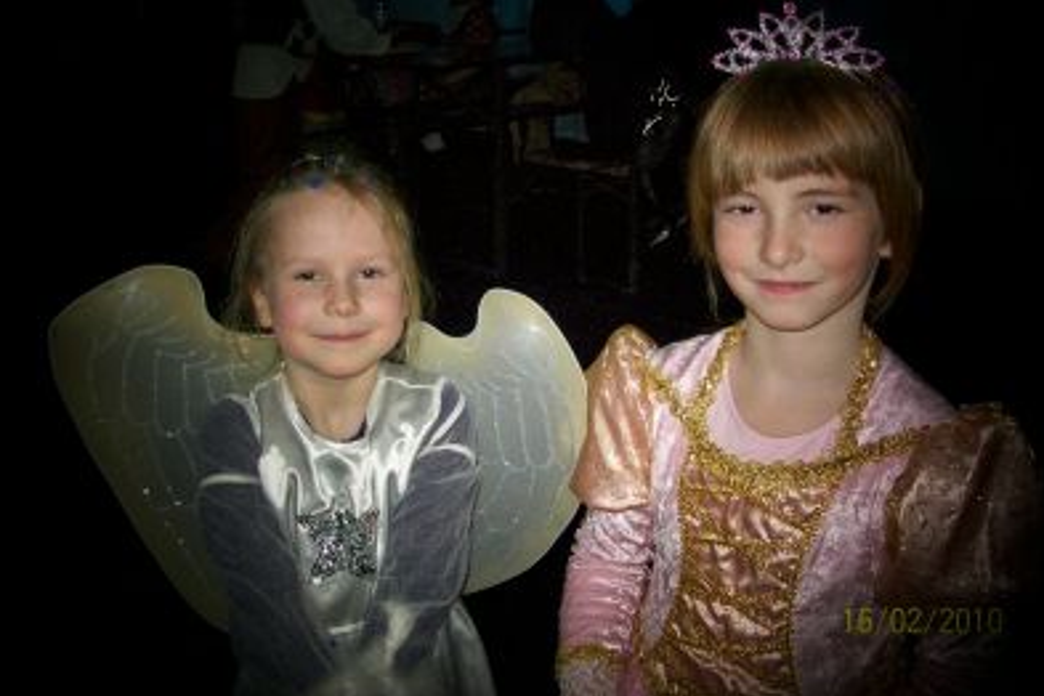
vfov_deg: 36.8
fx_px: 1044
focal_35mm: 36
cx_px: 526
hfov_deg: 53.1
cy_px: 311
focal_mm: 6.1
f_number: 2.7
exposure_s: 1/60
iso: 160
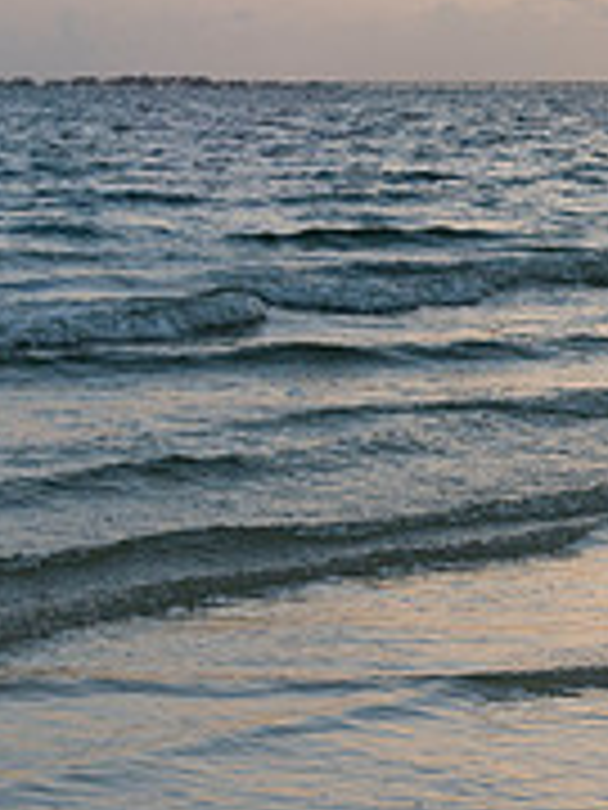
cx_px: 974
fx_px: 3396
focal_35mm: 145
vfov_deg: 13.6
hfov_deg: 9.9
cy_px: 388
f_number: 9
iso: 400
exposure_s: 1/160
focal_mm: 42
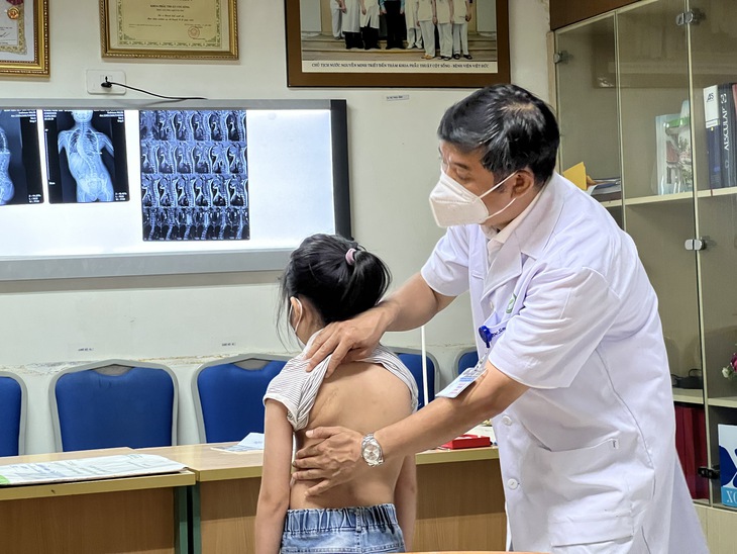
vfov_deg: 19.1
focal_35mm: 77
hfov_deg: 25.3
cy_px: 277
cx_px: 368
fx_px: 1640
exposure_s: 1/50
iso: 400
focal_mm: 9
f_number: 2.8
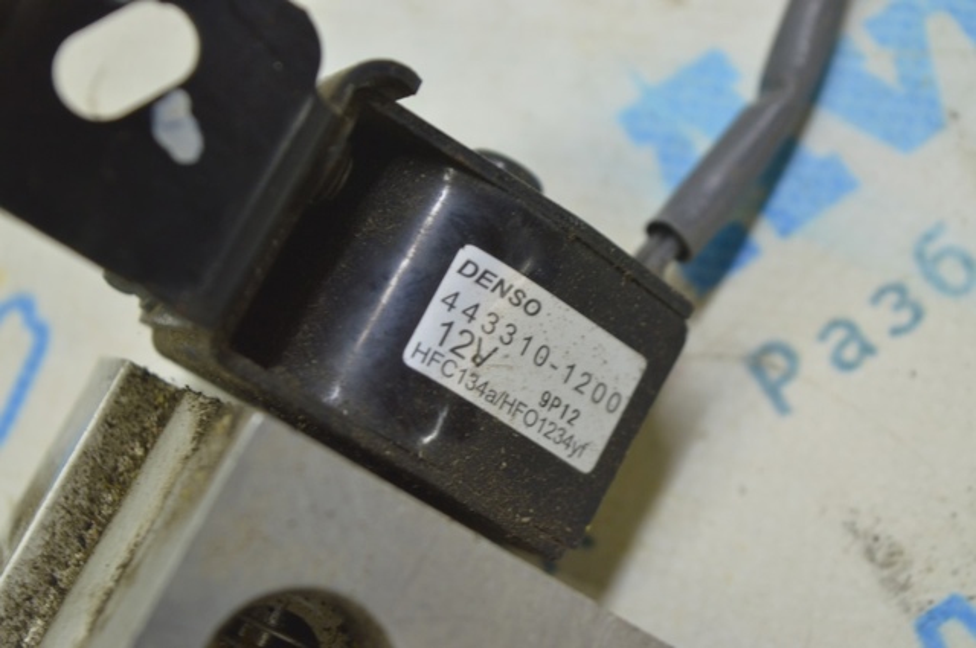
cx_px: 488
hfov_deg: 24.6
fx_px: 2234
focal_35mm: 82
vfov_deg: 16.5
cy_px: 324
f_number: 5.6
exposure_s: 1/20
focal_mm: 55
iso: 400
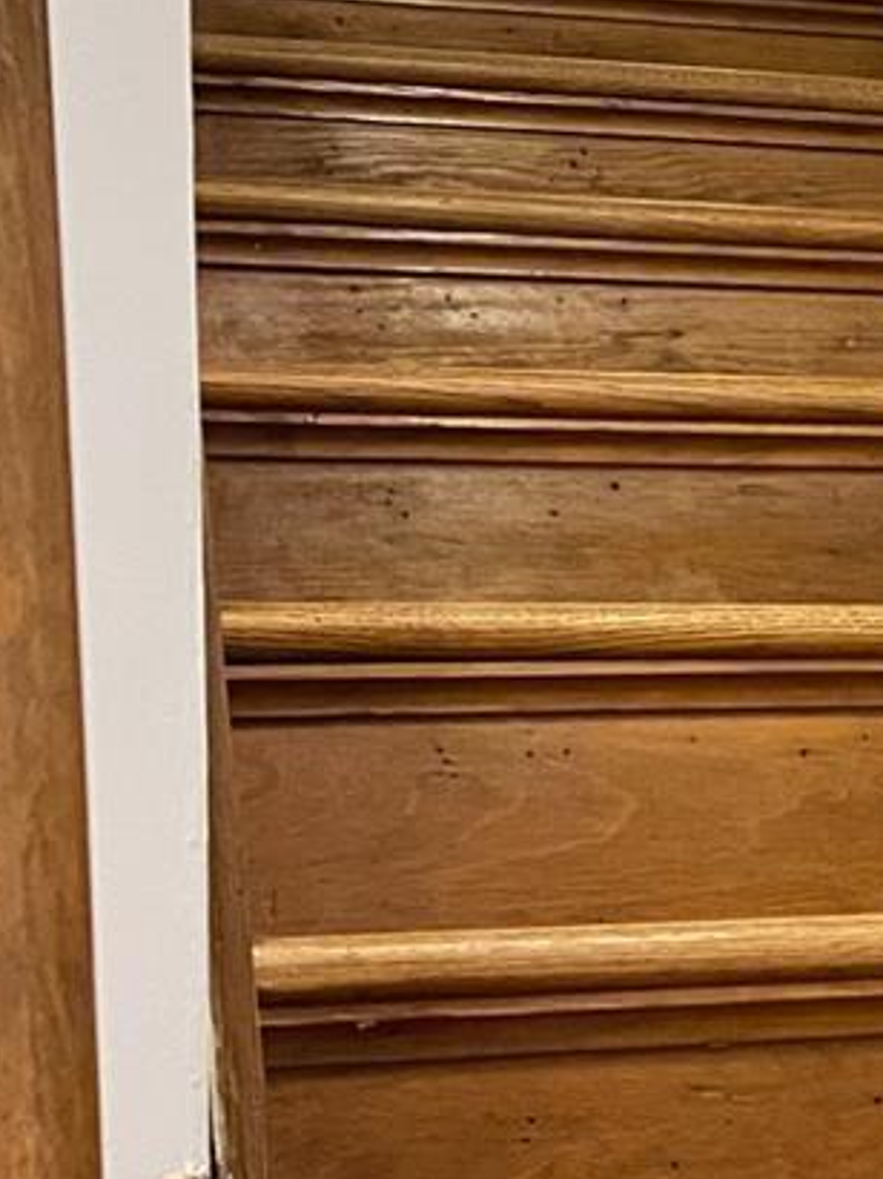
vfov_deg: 20.7
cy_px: 628
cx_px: 1386
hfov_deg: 14.4
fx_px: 3233
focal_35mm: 95
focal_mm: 4.2
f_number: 1.6
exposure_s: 1/40
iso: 400
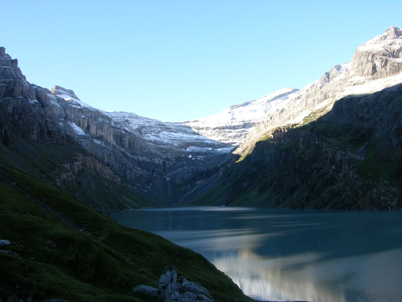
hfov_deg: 51.4
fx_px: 418
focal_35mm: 36
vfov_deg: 39.7
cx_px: 201
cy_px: 151
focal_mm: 9.2
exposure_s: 1/99
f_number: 4.5
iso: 50
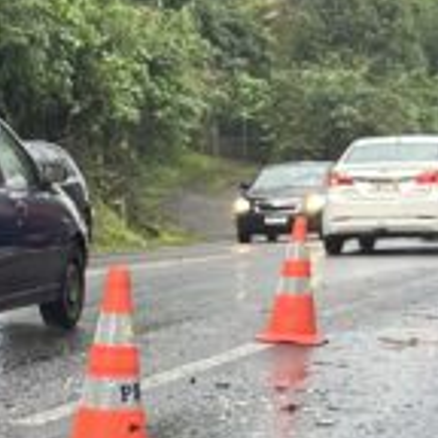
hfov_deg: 10.5
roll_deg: -0.4
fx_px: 2333
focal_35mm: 163
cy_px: 544
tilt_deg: -7.3
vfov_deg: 10.5
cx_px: -134
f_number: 1.5
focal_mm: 5.7
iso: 50
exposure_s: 1/121
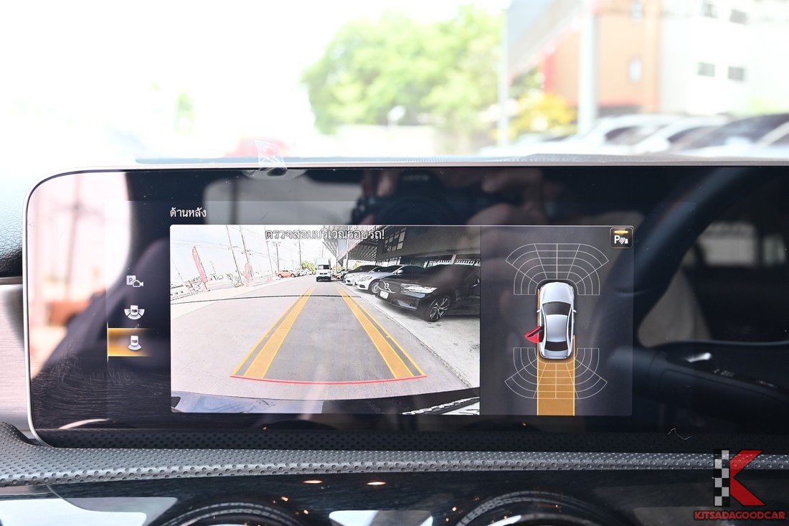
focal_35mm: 37
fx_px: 811
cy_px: 263
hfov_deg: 51.9
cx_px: 394
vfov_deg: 35.9
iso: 400
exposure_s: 1/60
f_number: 5.6
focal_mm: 25
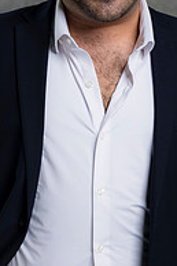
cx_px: 114
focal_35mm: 197
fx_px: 1455
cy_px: 92
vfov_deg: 10.4
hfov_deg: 7.0
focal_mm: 85
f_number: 5
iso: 125
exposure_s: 1/200
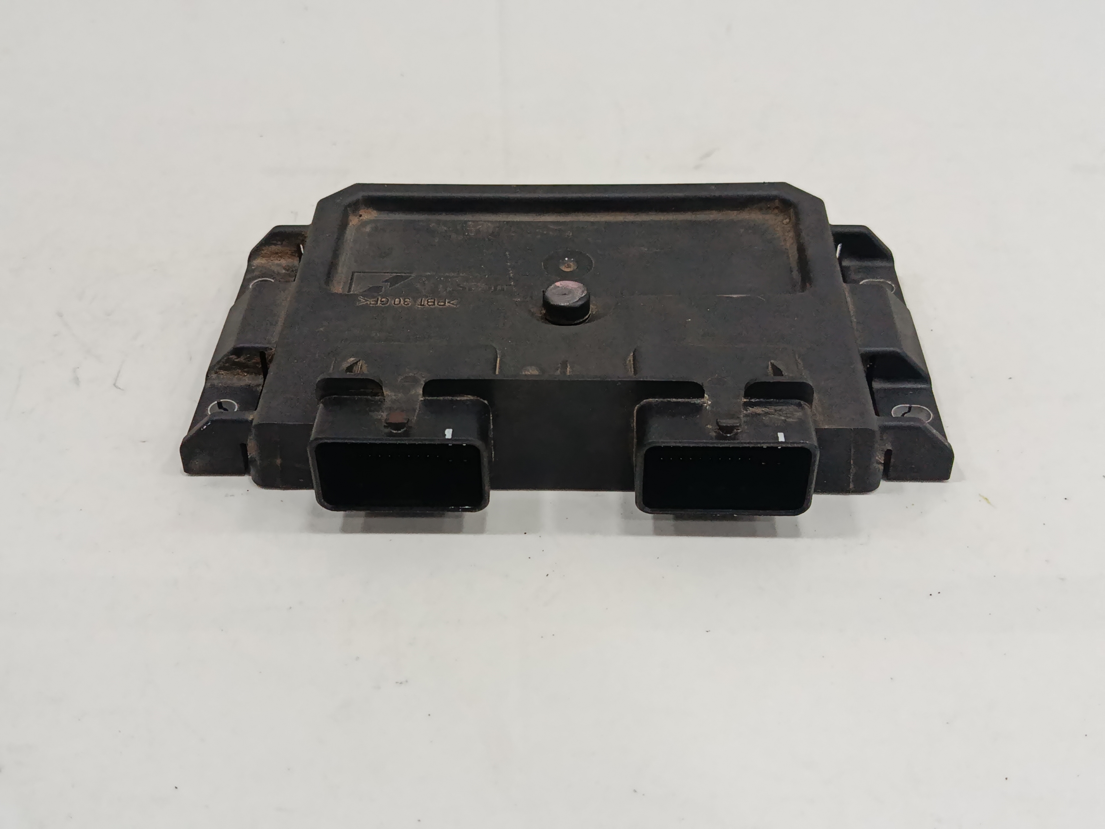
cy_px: 414
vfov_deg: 36.0
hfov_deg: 46.8
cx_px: 552
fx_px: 1277
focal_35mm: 40
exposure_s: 1/100
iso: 981
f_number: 1.7
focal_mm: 5.24
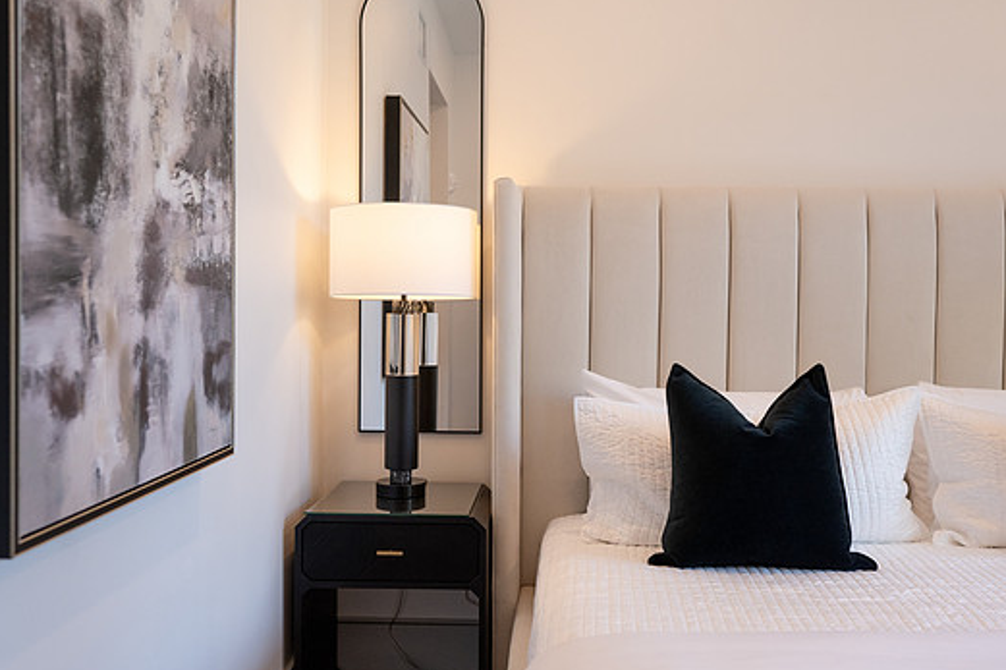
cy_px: 331
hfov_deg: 49.6
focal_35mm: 39
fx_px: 1089
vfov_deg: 34.2
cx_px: 519
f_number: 4
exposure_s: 1/200
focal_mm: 35
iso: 800
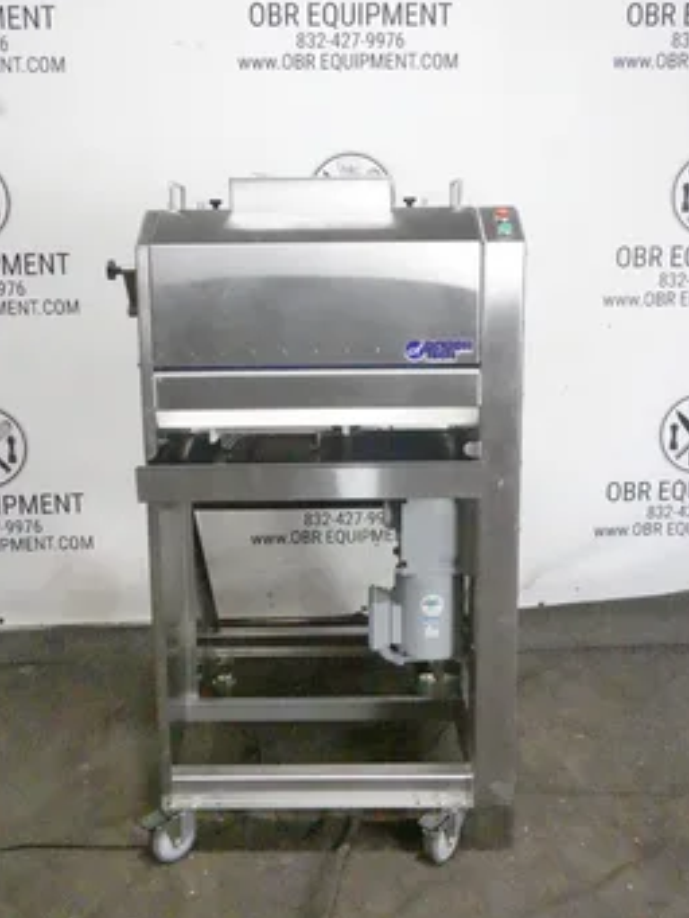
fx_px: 928
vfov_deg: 52.4
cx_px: 346
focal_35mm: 35
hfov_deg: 40.7
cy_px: 396
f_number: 4
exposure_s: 1/500
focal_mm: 11.52
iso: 12800
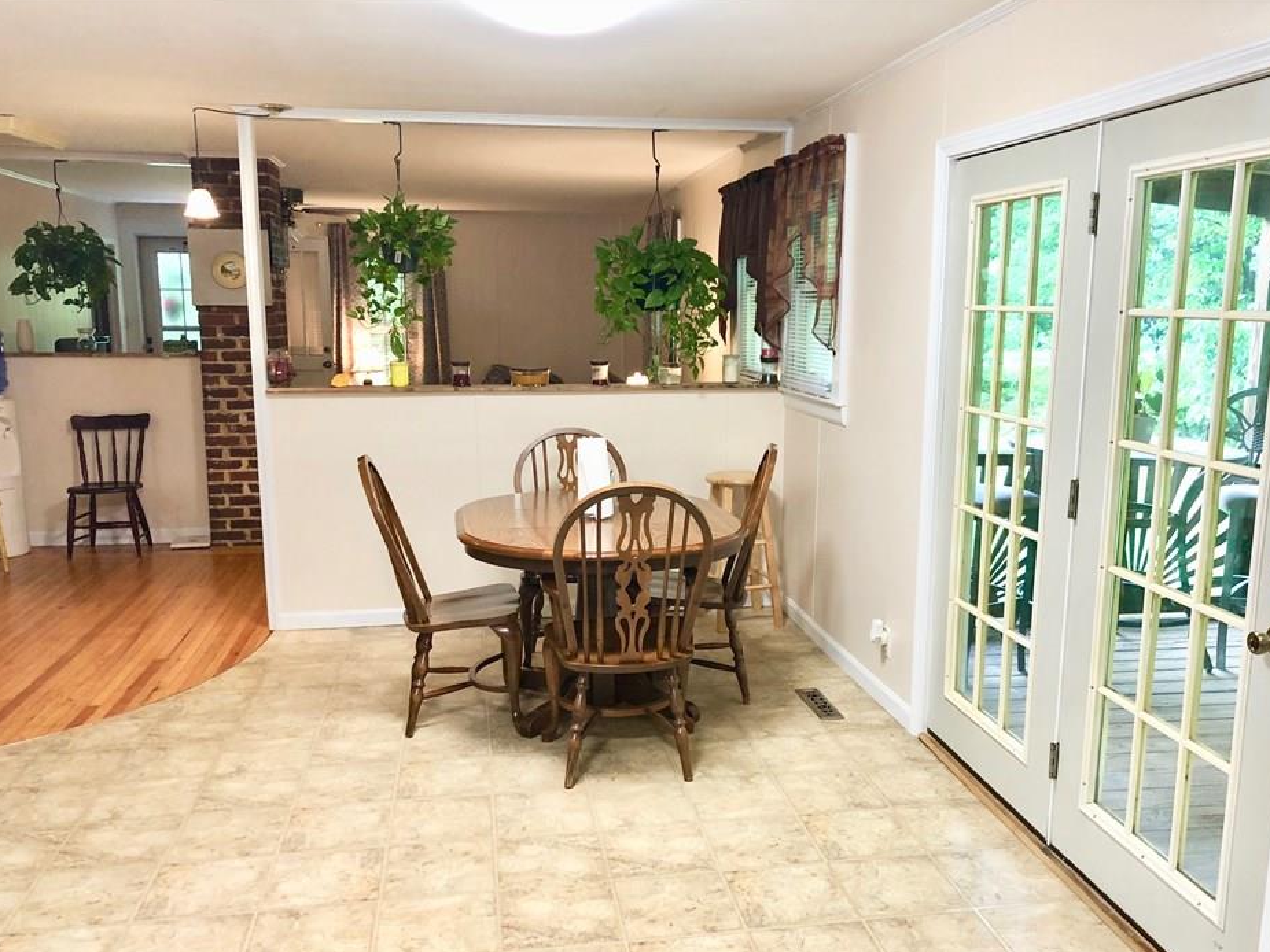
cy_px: 520
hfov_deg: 58.3
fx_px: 1137
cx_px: 674
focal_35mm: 31
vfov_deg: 45.4
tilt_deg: -10.5
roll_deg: -0.6
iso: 50
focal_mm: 4
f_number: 1.8
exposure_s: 1/15
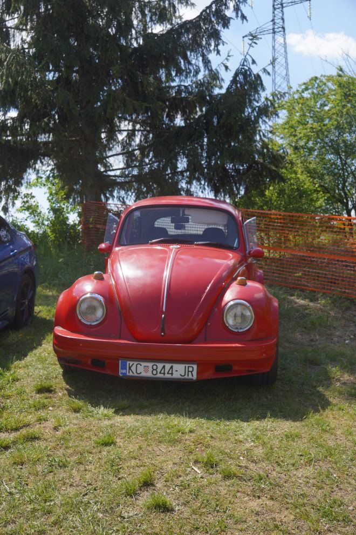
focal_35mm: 39
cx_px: 178
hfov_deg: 34.0
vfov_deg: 49.2
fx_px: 583
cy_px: 268
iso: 100
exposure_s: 1/640
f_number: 4.5
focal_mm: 26.2
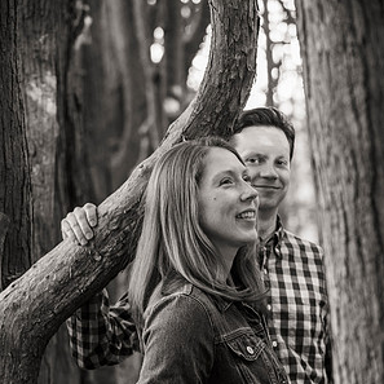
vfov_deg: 13.8
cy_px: 277
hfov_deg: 13.8
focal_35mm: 126
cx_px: 193
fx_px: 1581
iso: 1250
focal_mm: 98
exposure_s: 1/80
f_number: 4.5
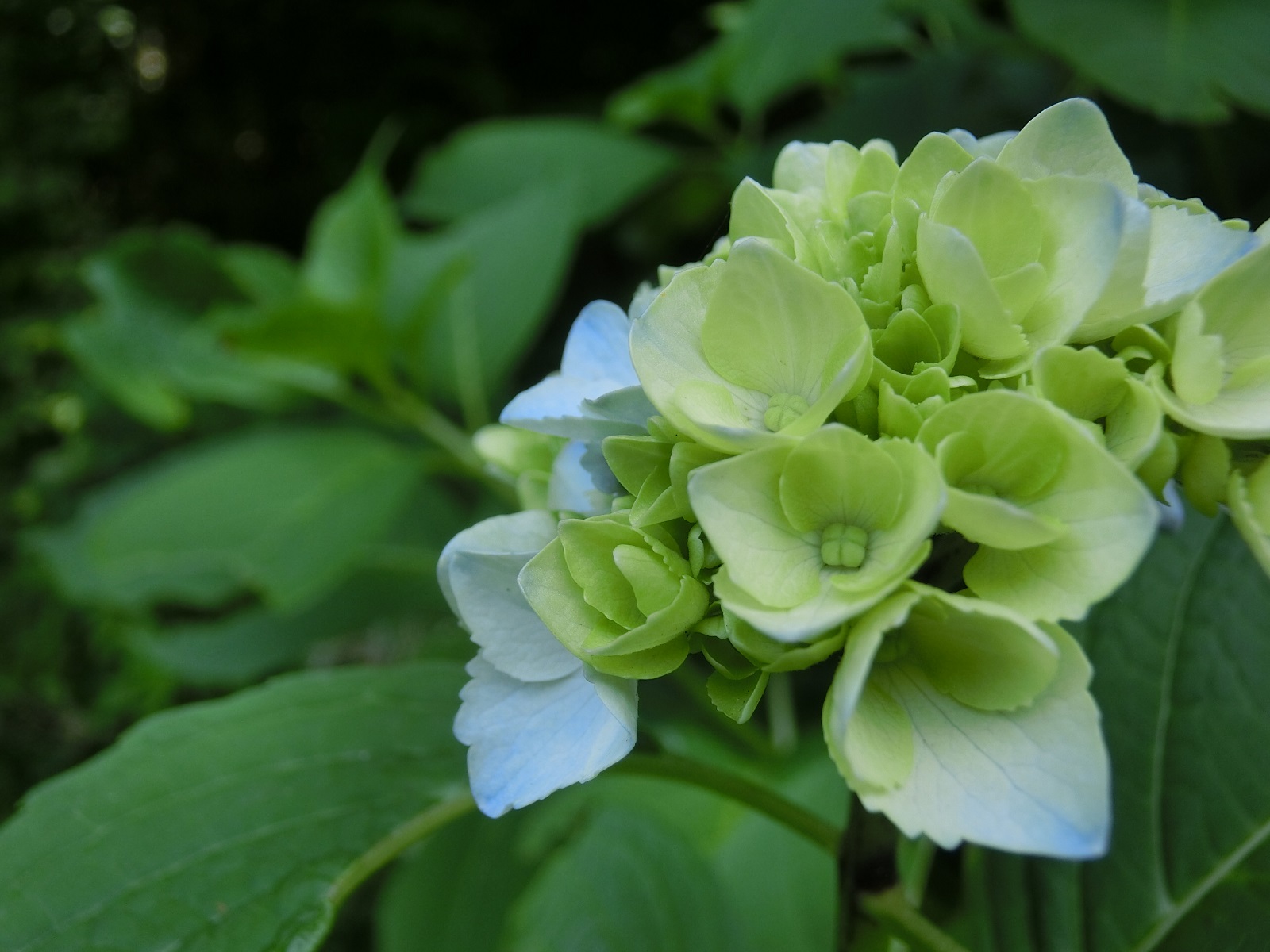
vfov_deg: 37.7
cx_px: 635
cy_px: 476
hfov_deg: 49.0
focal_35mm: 38
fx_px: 1394
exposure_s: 1/200
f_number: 3.9
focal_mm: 6.67
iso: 80
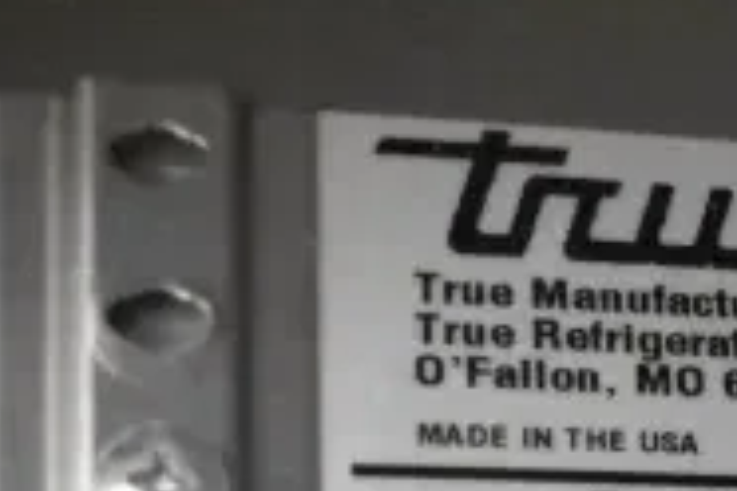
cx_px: 1098
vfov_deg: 9.4
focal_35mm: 143
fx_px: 2920
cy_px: 719
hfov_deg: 13.6
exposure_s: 1/50
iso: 20000
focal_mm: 29
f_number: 4.2
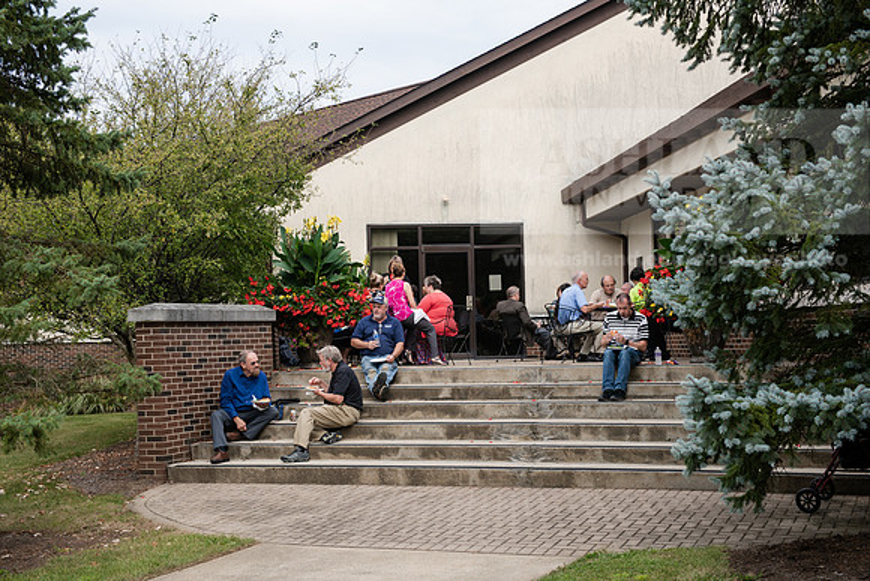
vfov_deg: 24.6
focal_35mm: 55
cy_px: 290
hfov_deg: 36.2
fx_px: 1329
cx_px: 435
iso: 80
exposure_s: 1/320
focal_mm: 55
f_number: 5
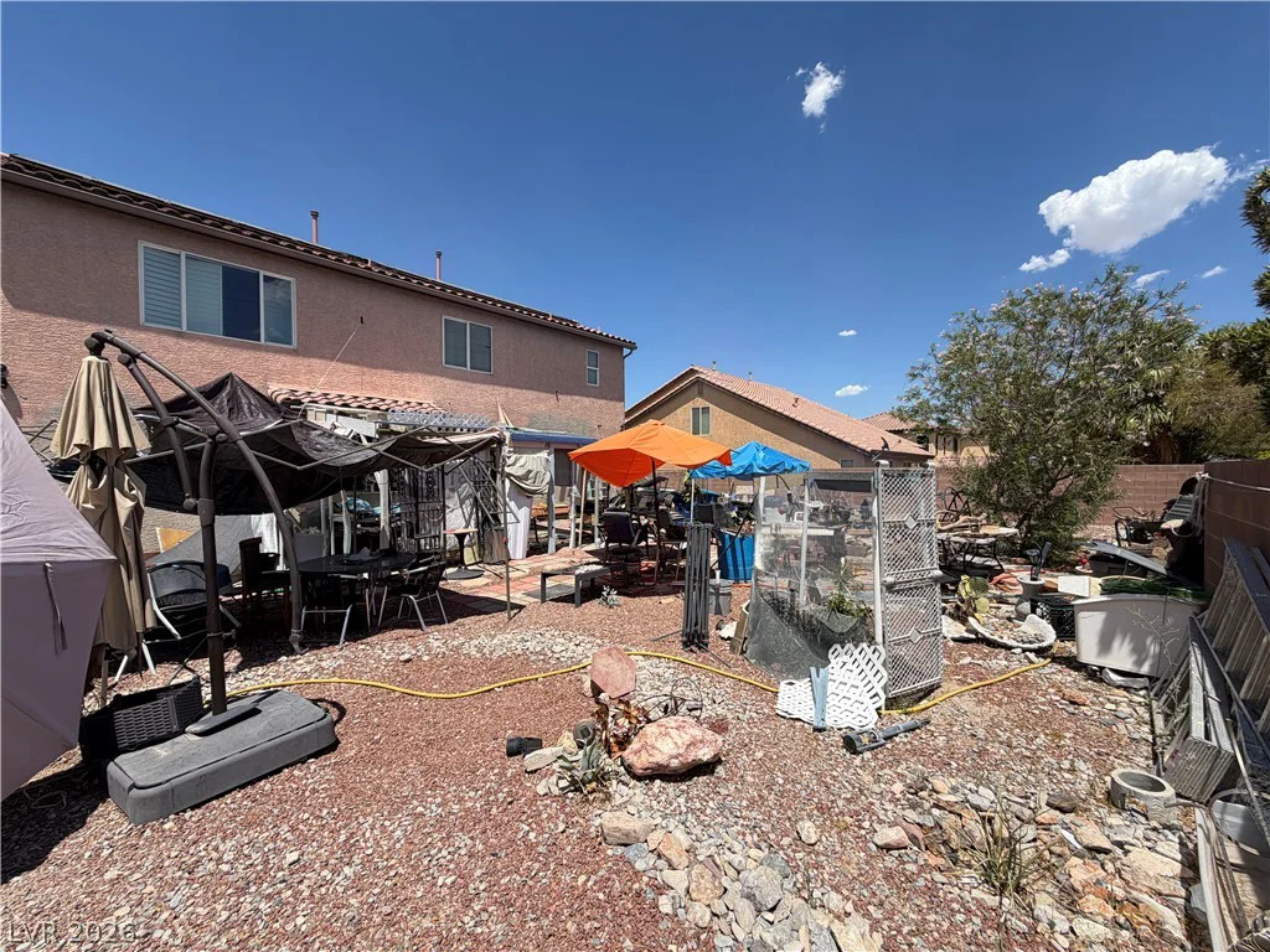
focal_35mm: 14
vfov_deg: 85.7
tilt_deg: +0.3
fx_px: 514
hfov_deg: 102.1
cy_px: 476
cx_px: 635
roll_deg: +0.4
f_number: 2.2
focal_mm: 2.22
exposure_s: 1/1050
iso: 20
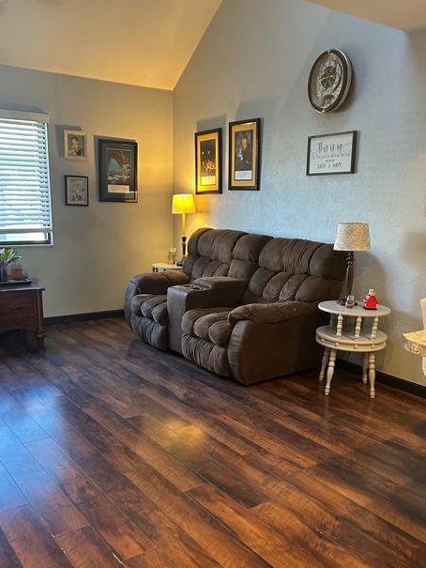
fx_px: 541
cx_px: 212
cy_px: 335
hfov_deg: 43.0
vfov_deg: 55.0
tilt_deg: -16.2
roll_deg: -0.6
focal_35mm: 33
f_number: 1.5
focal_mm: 5.7
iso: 250
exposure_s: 1/60
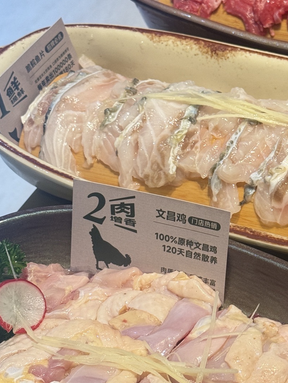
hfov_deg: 16.5
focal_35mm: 89
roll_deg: +6.0
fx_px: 987
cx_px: 219
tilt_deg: -40.9
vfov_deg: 22.0
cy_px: 175
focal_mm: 6.76
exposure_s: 1/60
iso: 160
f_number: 1.78
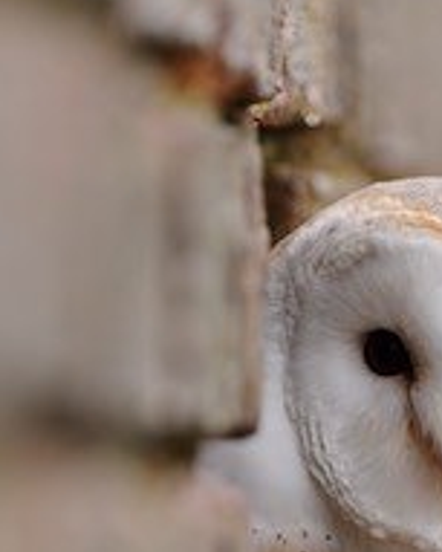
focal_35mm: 810
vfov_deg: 2.4
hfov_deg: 1.9
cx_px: 334
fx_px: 13234
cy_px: 598
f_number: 4
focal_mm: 330
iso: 400
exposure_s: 1/160
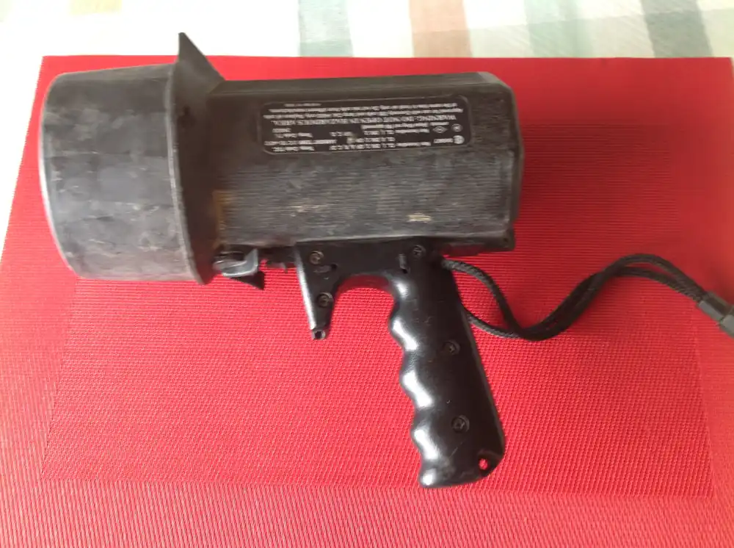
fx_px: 741
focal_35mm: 35
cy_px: 274
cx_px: 367
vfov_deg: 40.6
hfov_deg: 52.7
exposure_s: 1/20
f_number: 2.4
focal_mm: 4.28
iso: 64
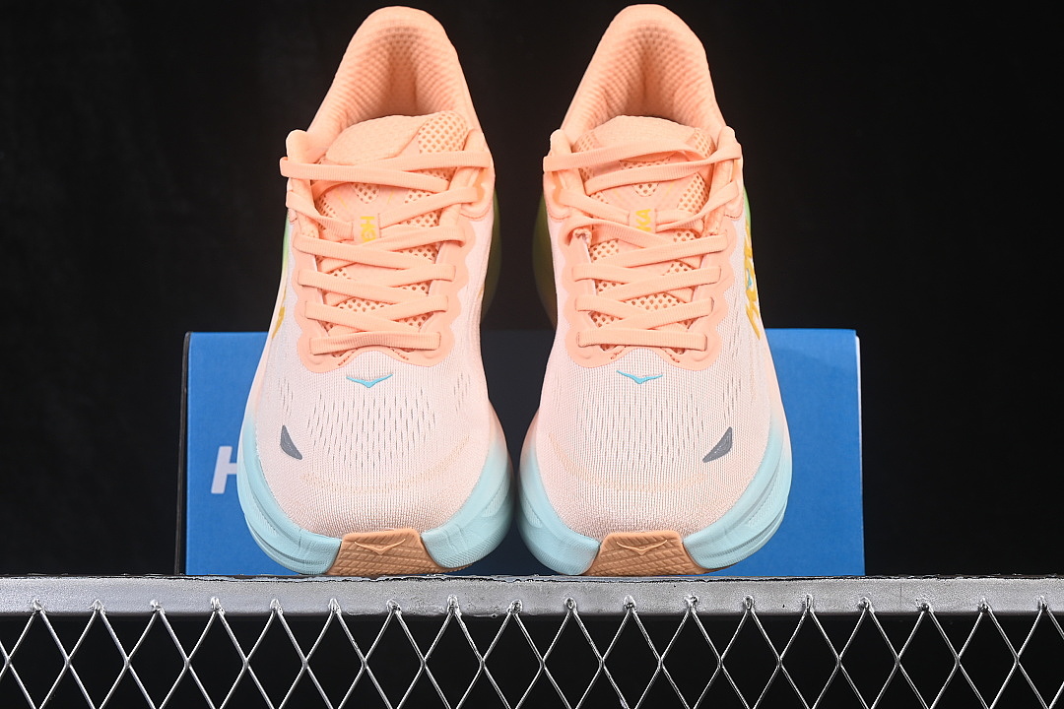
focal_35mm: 75
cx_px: 532
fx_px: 2216
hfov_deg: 27.0
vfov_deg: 18.2
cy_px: 354
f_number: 8
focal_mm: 50
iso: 160
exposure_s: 1/80
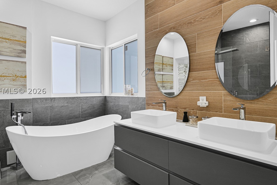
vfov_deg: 62.0
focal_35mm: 20
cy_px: 91
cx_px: 137
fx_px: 154
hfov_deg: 84.0
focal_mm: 14
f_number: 4
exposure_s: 1/20
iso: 100
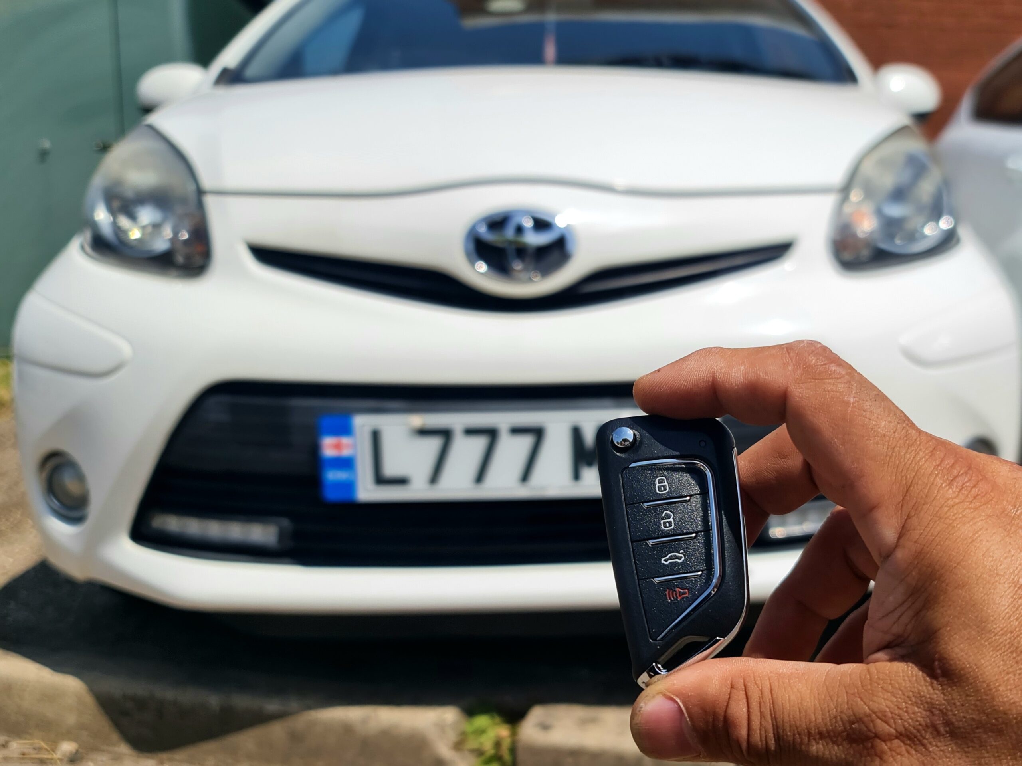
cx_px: 511
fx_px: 738
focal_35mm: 25
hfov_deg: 69.4
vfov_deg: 54.9
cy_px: 383
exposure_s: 1/2000
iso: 50
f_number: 1.8
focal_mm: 7
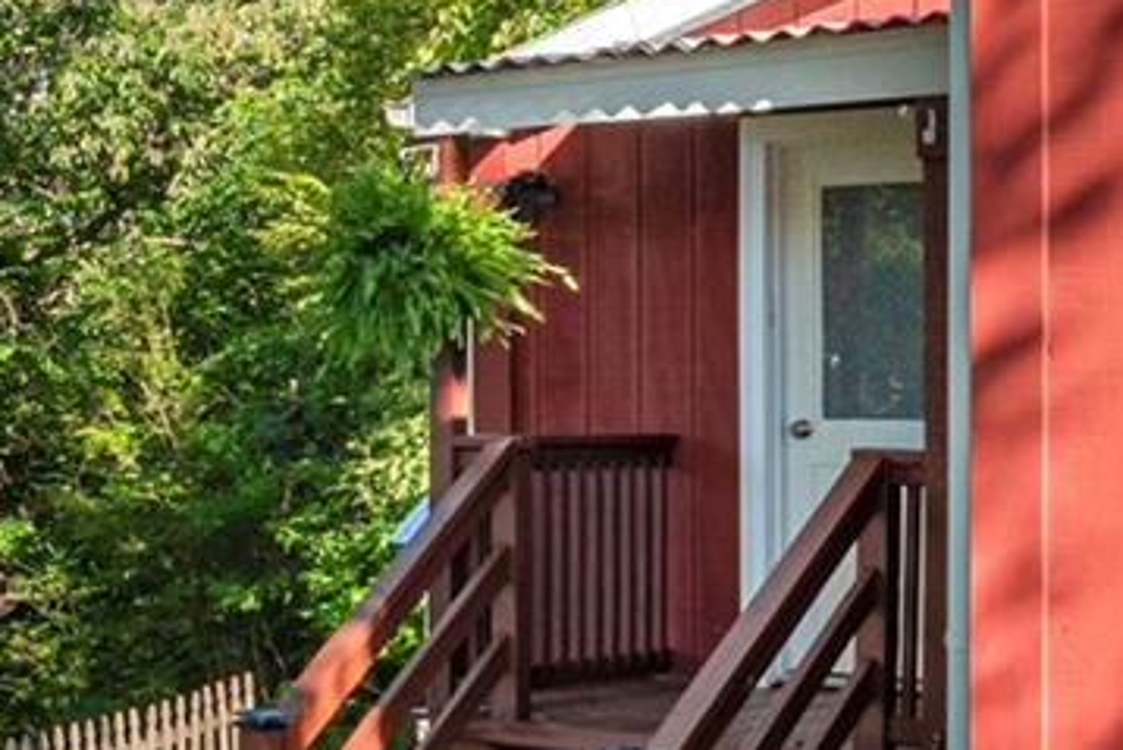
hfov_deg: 22.7
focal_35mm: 80
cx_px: -323
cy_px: 320
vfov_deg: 17.1
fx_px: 2496
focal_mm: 14
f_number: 8
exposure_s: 1/800
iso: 320
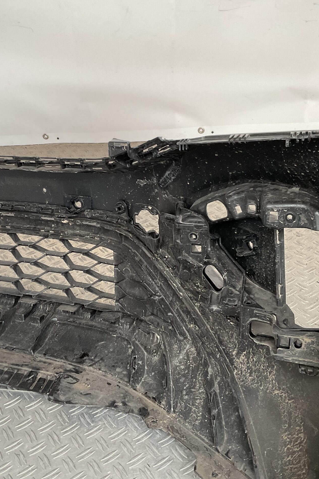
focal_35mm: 41
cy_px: 240
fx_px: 545
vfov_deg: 47.4
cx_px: 141
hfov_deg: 32.6
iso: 64
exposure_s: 1/120
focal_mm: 3
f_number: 1.8
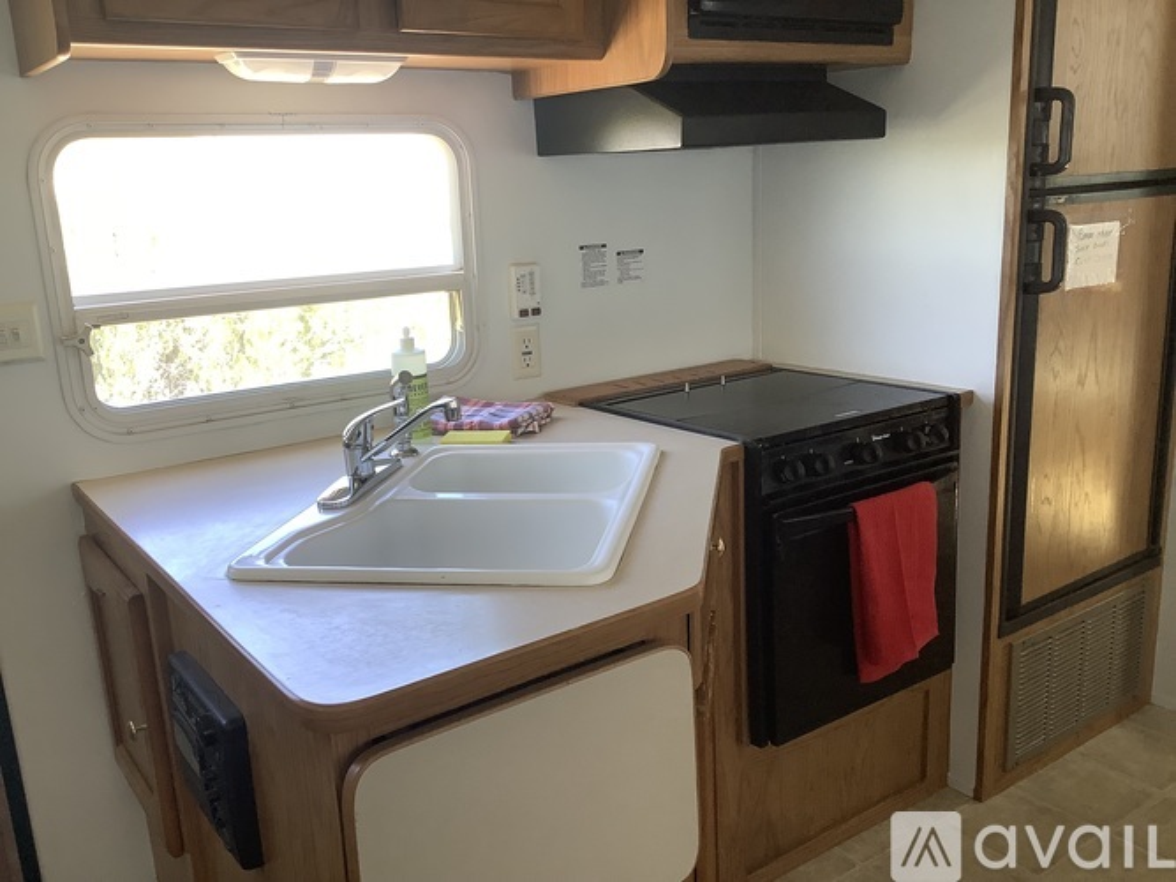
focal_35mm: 31
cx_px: 588
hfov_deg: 58.4
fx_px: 1053
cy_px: 441
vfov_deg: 45.4
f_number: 2.4
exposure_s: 1/60
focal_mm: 3.3
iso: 64
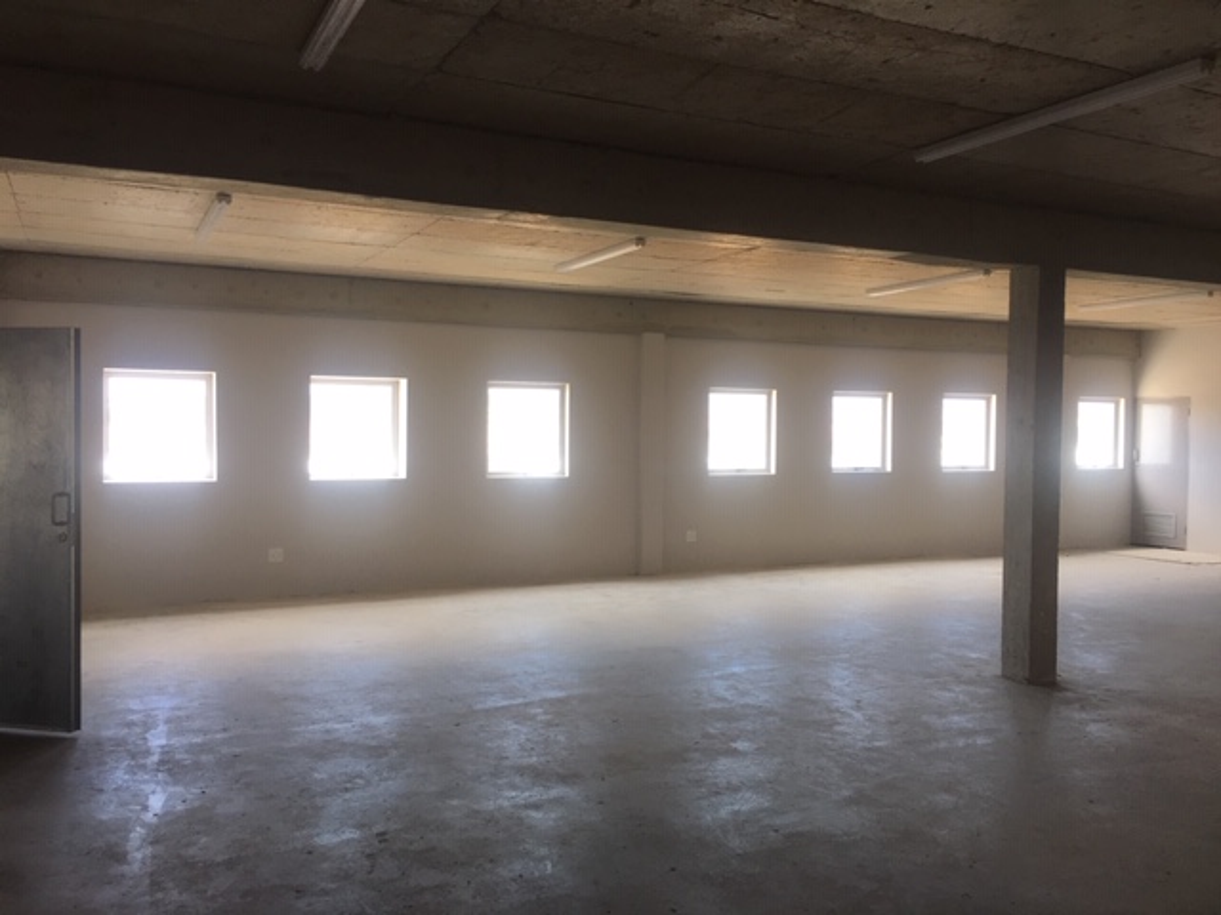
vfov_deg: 48.2
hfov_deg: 61.7
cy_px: 458
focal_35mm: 29
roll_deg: -0.1
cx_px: 610
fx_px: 1023
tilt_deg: -2.7
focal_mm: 4.15
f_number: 2.2
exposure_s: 1/100
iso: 40
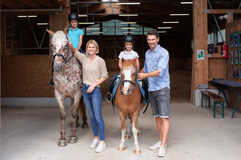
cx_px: 120
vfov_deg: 27.0
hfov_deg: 39.6
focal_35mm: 50
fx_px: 335
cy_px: 80
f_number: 4
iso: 125
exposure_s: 1/640
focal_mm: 50
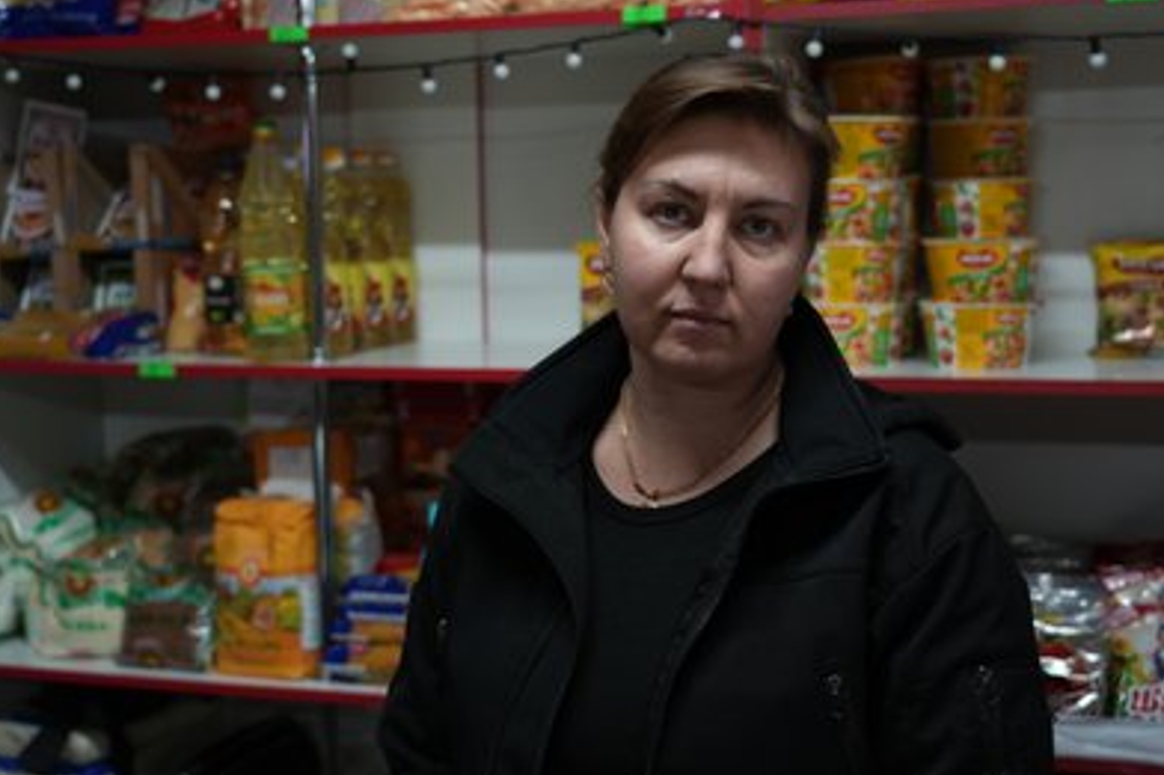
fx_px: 1584
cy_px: 385
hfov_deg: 40.4
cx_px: 576
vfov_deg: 27.5
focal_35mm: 49
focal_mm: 48
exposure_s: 1/50
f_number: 4
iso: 400
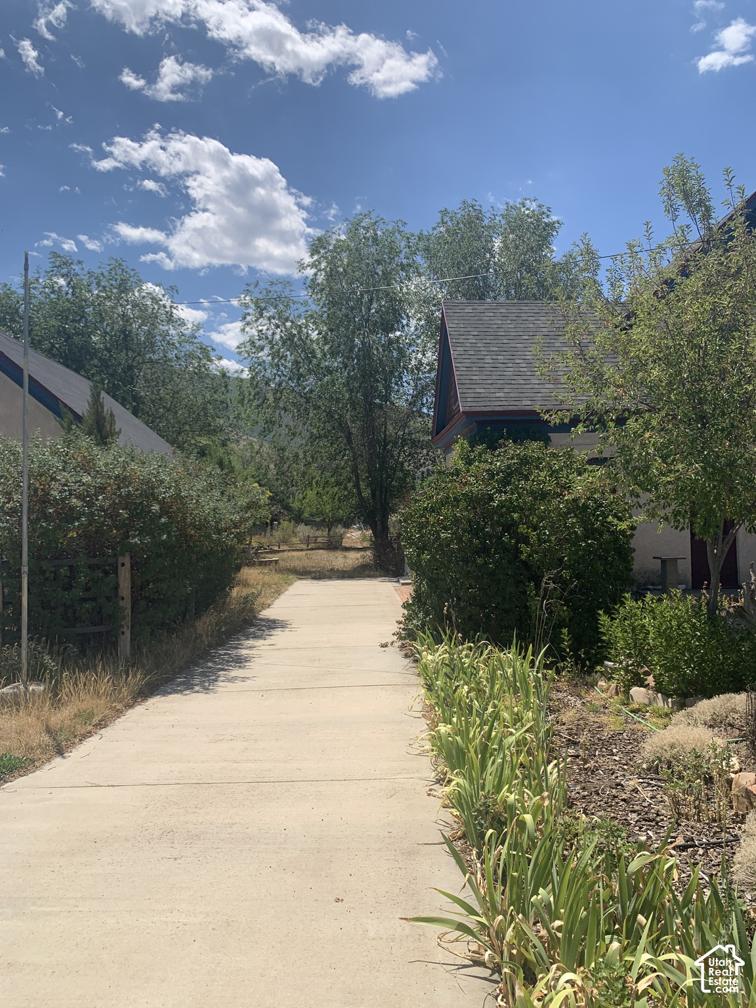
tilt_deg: +2.3
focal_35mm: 26
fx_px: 757
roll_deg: -0.1
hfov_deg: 53.1
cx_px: 378
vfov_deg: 67.3
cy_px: 504
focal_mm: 4.25
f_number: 1.8
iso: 25
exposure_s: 1/3086
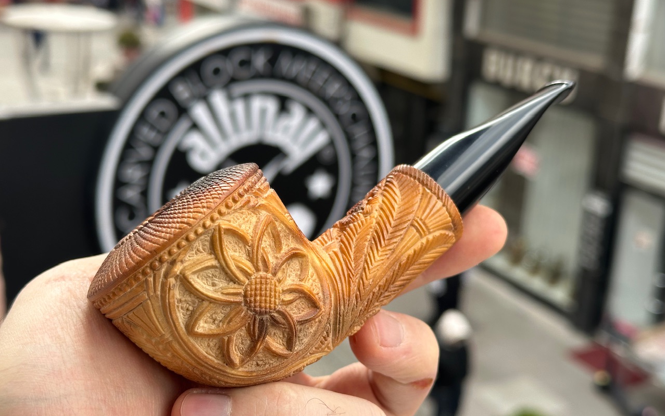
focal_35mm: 51
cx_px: 333
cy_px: 220
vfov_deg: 25.3
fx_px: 924
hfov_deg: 39.6
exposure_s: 1/407
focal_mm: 6.86
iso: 64
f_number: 1.78
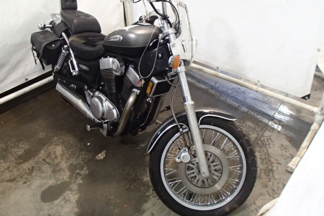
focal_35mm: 30
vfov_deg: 43.5
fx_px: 270
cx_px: 162
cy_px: 97
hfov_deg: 61.9
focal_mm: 5
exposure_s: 1/15
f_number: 3.9
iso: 800
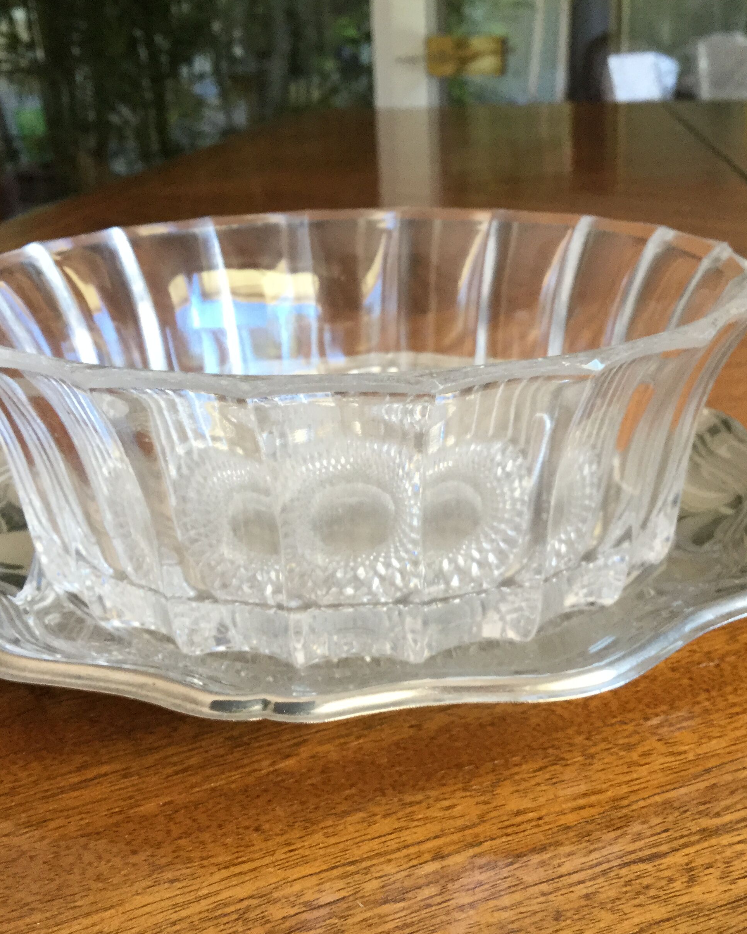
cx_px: 409
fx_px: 1133
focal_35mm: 41
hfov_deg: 36.5
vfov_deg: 44.8
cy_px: 473
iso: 50
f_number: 2.4
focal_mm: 3.3
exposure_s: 1/33
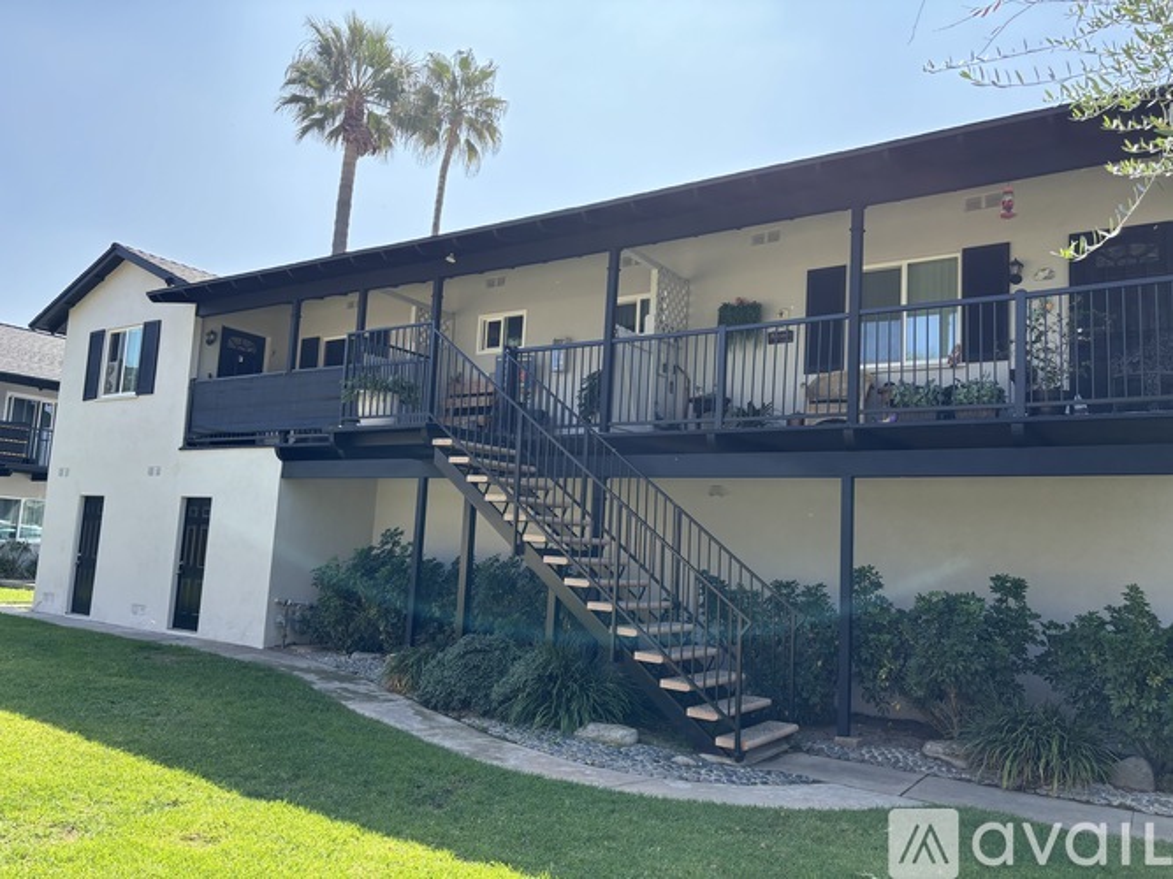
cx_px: 586
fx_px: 881
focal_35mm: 26
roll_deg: -3.1
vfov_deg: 53.0
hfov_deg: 67.3
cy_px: 440
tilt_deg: +6.4
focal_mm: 5.96
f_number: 1.6
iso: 50
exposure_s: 1/865
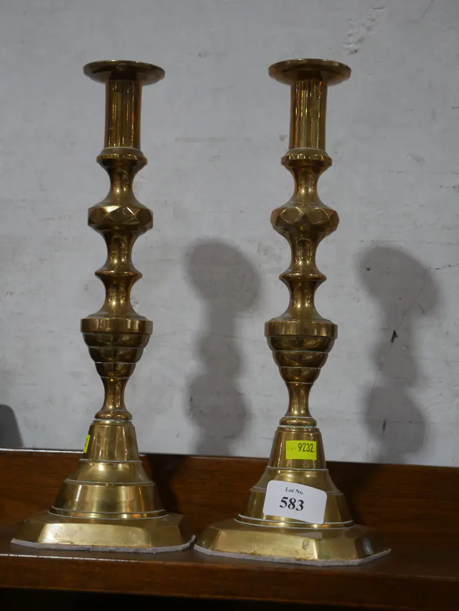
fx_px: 1237
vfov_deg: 27.8
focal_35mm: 70
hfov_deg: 21.0
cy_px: 306
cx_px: 230
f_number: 5.5
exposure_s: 1/80
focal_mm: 35
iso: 640
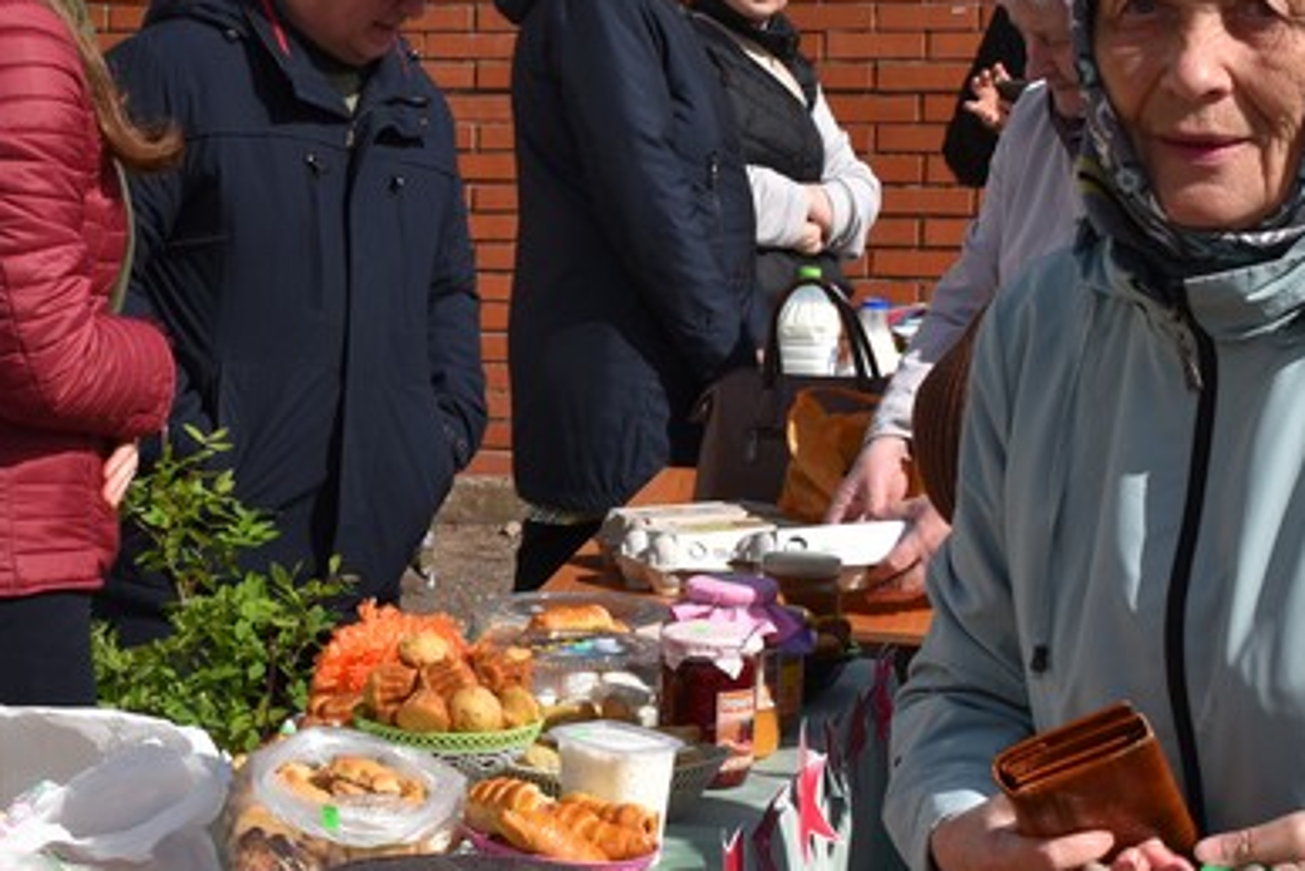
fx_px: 3782
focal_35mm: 104
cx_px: 306
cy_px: 516
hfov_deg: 19.4
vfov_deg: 13.1
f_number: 9
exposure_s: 1/320
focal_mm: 27
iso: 100
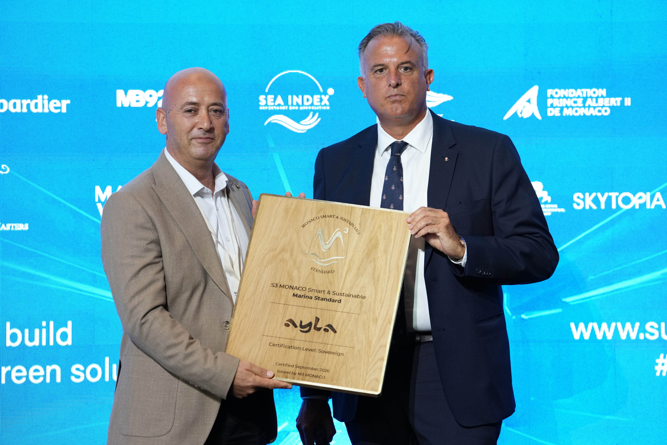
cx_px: 334
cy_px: 222
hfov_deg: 15.3
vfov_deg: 10.2
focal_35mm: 134
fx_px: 2483
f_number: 4
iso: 1000
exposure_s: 1/500
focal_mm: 134
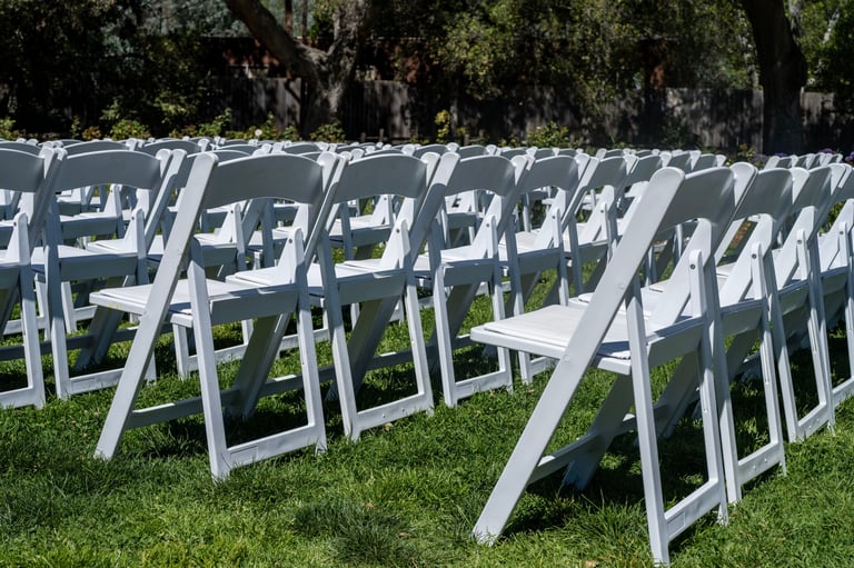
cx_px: 427
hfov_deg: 39.6
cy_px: 284
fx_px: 1185
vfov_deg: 27.0
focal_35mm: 50
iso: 320
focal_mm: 50
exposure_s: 1/1000
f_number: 8
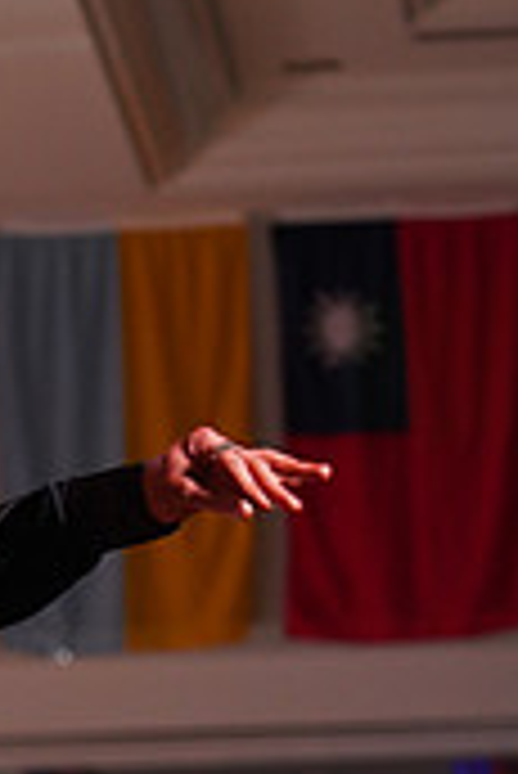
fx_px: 7625
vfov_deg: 5.8
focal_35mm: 354
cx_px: -340
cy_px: 1040
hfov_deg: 3.9
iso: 1600
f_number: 5
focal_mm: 105
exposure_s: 1/160
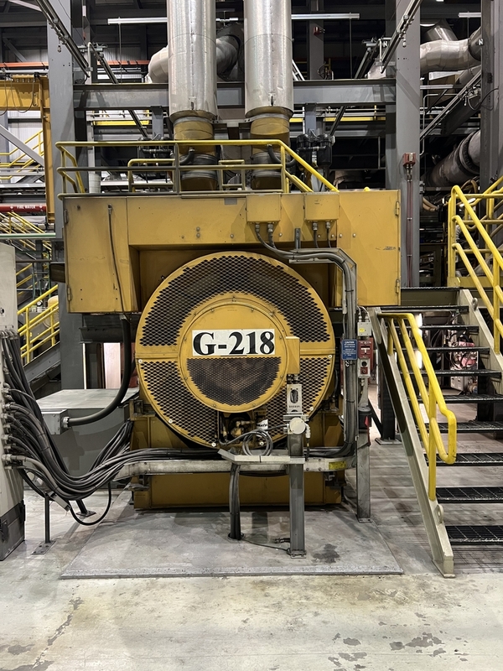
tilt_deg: -2.2
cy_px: 336
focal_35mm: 26
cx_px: 252
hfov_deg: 53.1
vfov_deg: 67.3
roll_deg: +0.3
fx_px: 504
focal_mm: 5.7
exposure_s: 1/60
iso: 400
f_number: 1.5
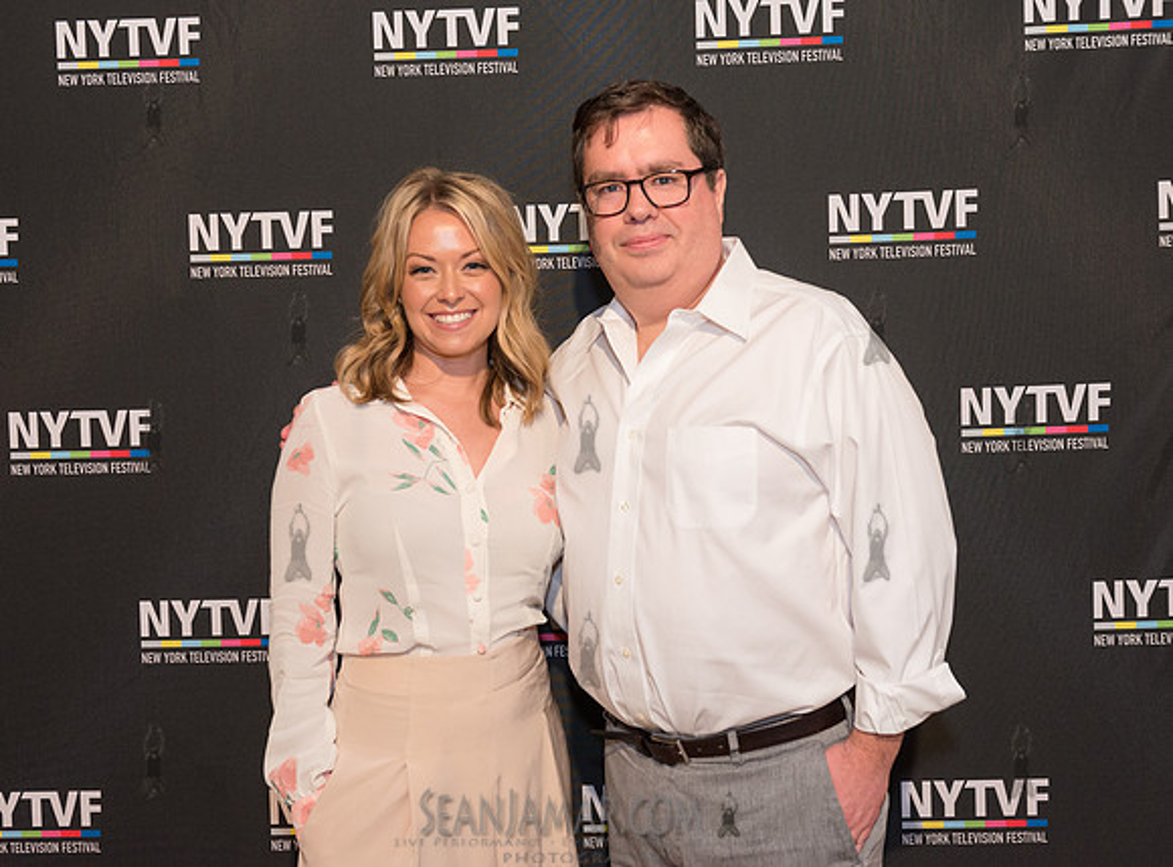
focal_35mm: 44
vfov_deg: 32.6
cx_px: 542
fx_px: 1485
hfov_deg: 43.1
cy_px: 398
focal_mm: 38
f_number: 4
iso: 2500
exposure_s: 1/500
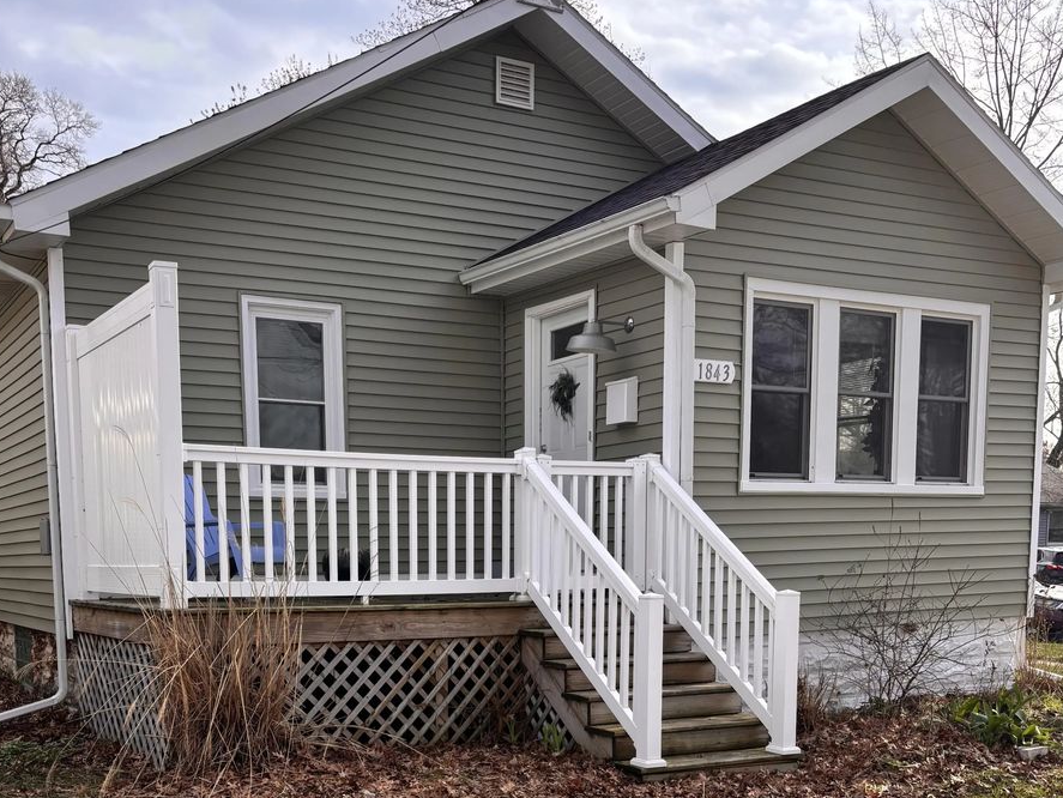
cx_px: 461
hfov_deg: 59.7
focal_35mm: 30
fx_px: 922
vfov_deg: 46.8
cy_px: 435
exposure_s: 1/1295
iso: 50
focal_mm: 5.96
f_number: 1.6
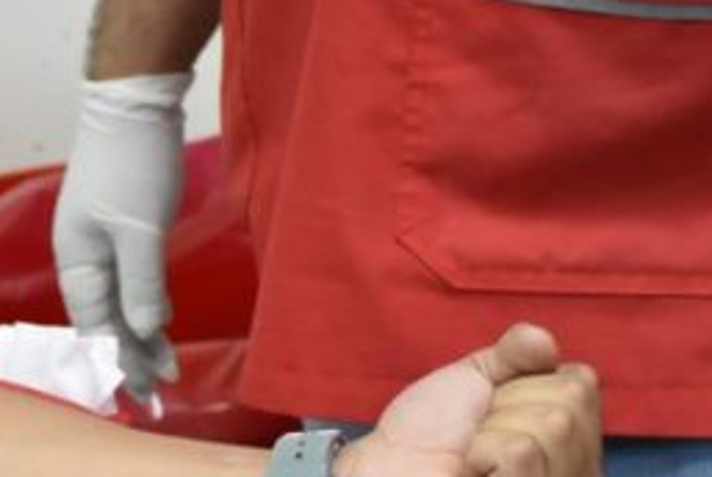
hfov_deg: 9.4
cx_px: -158
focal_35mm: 215
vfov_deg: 6.3
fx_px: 4257
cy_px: 659
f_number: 4.5
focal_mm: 48
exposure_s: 1/60
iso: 4000
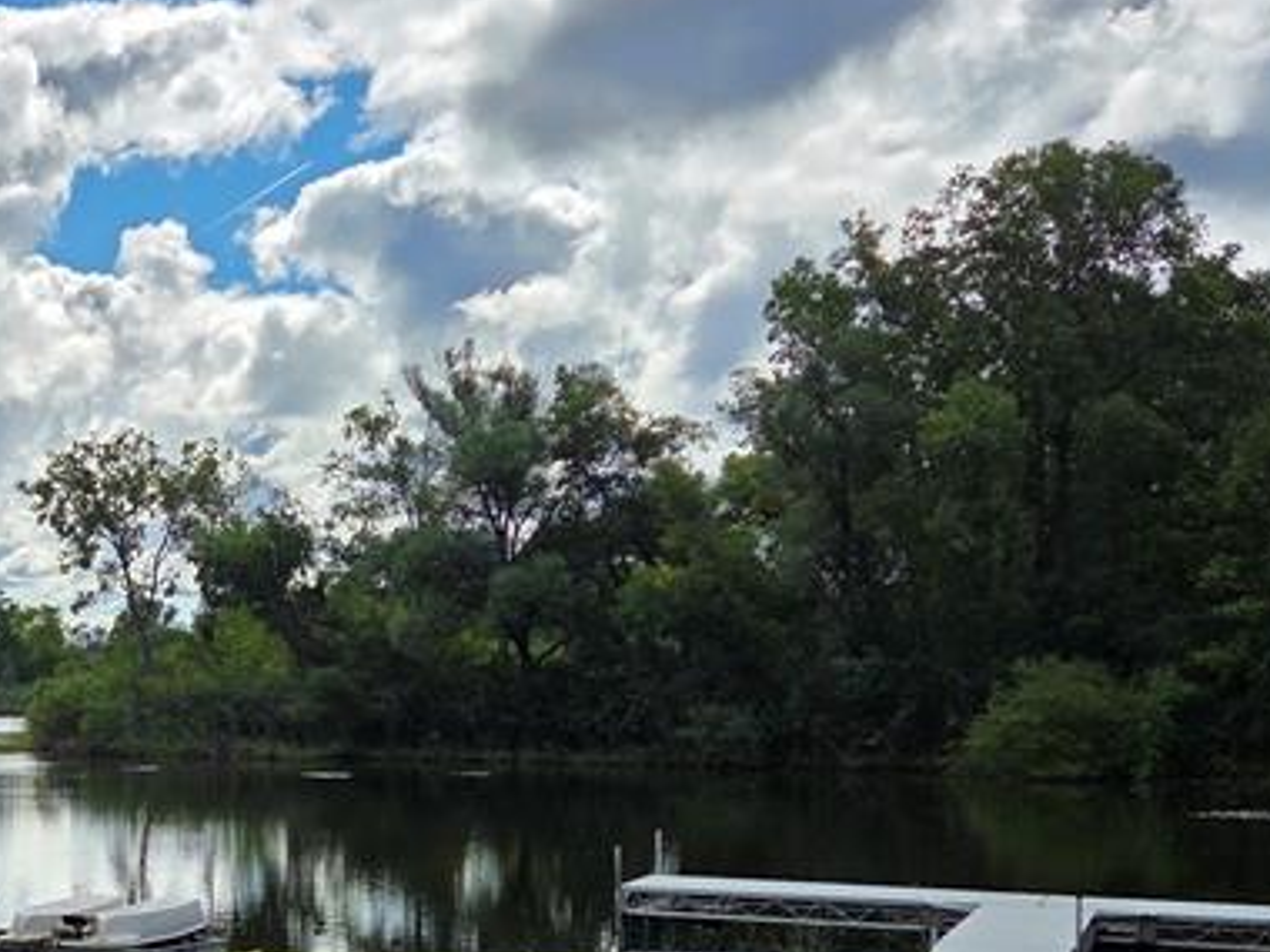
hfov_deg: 29.7
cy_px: 775
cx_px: 87
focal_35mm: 62
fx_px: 2275
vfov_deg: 23.3
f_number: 1.8
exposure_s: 1/7891
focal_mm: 5.4
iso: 50
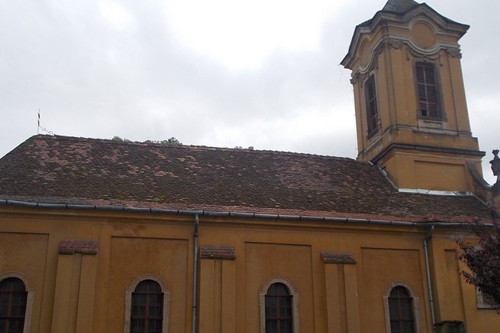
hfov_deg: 51.9
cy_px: 198
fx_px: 514
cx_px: 255
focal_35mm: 37
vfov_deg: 35.8
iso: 80
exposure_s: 1/500
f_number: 3.3
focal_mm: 4.1
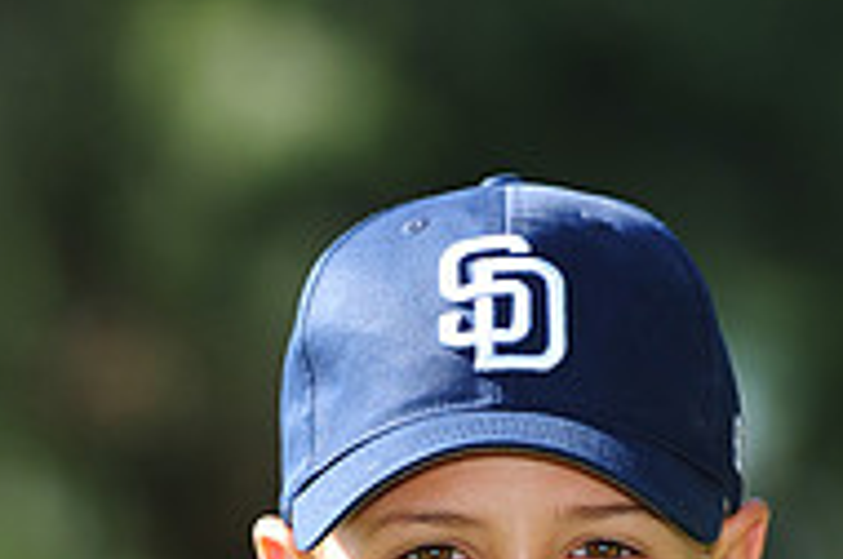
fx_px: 12507
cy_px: 785
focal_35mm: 535
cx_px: 413
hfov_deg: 3.9
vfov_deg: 2.6
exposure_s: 1/640
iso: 200
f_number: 4.5
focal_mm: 175
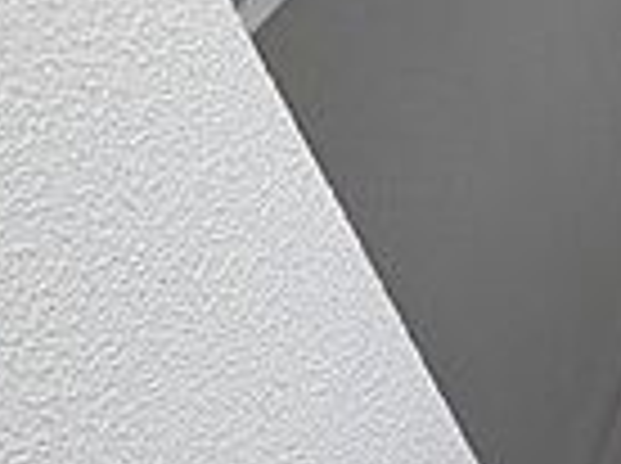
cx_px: 1084
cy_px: 32
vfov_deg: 21.9
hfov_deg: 21.3
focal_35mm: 65
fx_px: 1164
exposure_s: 1/387
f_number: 2.2
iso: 46
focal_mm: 1.83
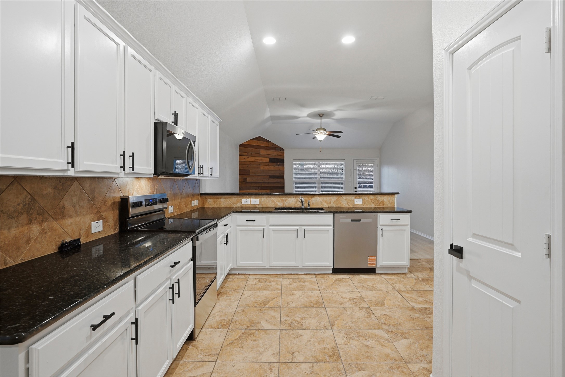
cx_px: 282
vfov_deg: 70.4
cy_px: 188
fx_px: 267
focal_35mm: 17
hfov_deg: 93.3
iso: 100
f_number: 8
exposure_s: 1/13
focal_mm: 17
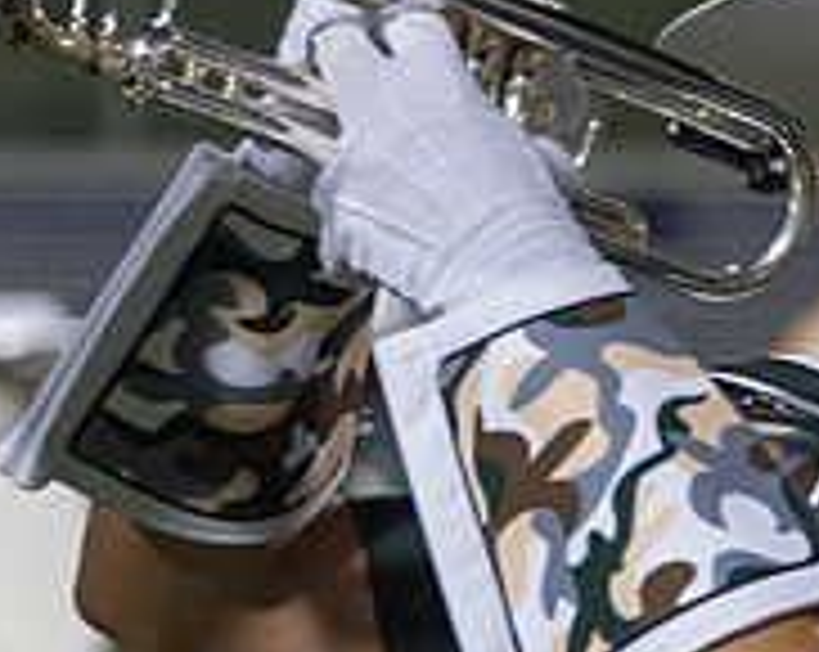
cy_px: 93
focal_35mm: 742
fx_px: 17957
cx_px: 1007
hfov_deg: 2.6
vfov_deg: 2.1
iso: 1400
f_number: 4.8
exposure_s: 1/160
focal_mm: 116
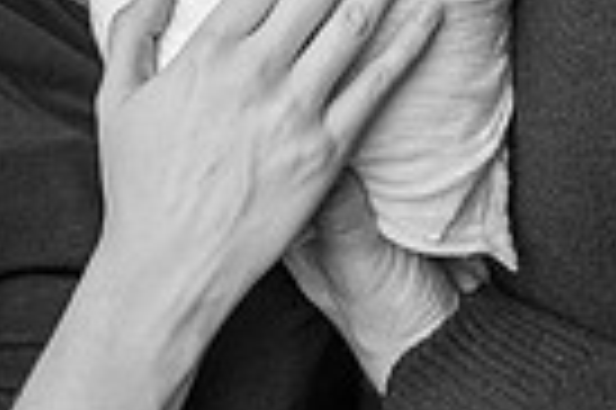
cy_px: -226
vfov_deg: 12.2
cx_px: 392
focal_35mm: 106
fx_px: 1812
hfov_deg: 19.3
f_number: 4.5
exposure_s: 1/200
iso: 800
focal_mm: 24
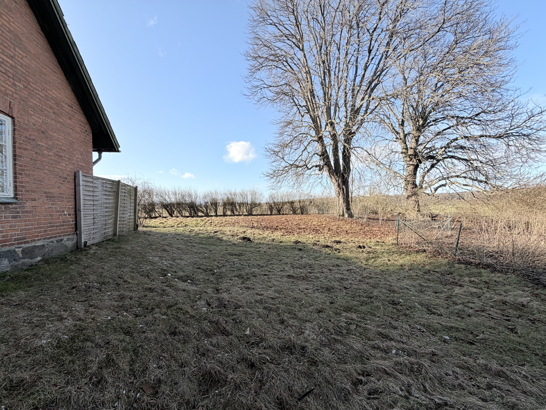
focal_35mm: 14
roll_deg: +2.4
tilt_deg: -0.5
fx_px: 221
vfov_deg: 85.7
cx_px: 273
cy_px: 205
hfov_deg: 102.1
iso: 40
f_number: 2.2
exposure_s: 1/717
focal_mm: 2.22
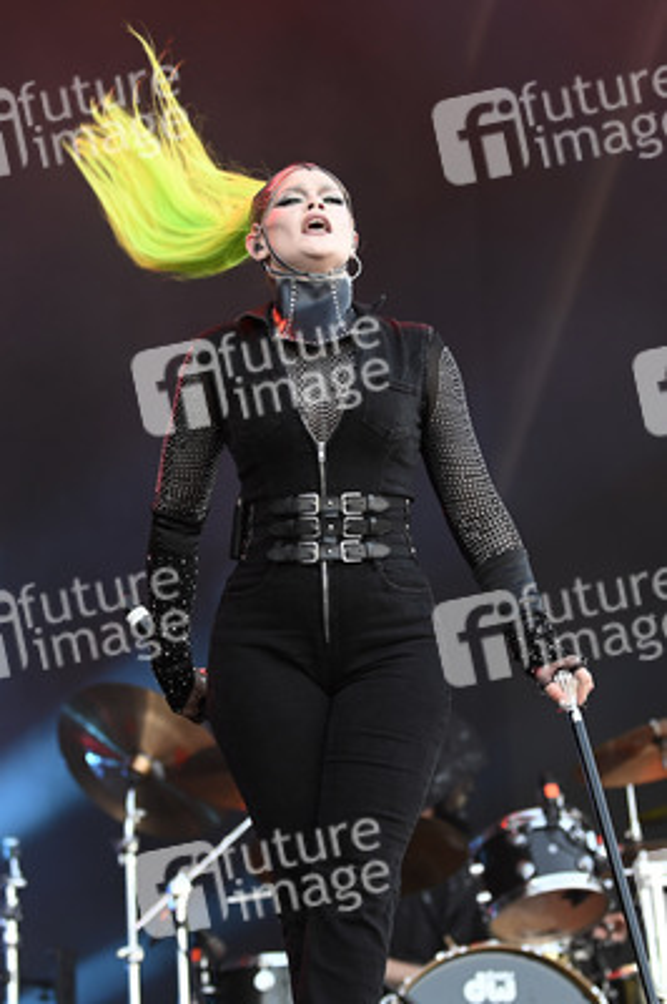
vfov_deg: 24.8
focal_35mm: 82
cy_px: 502
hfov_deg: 16.6
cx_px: 334
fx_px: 2283
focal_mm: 82
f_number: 2.8
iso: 320
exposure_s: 1/400
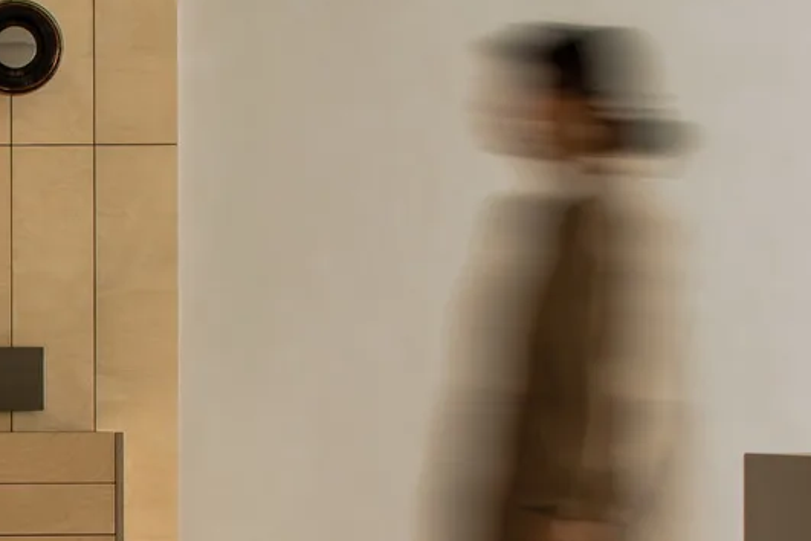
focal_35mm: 127
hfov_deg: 15.8
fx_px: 2861
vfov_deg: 10.8
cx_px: 9
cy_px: 281
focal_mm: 45
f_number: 5
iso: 100
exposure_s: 1/6
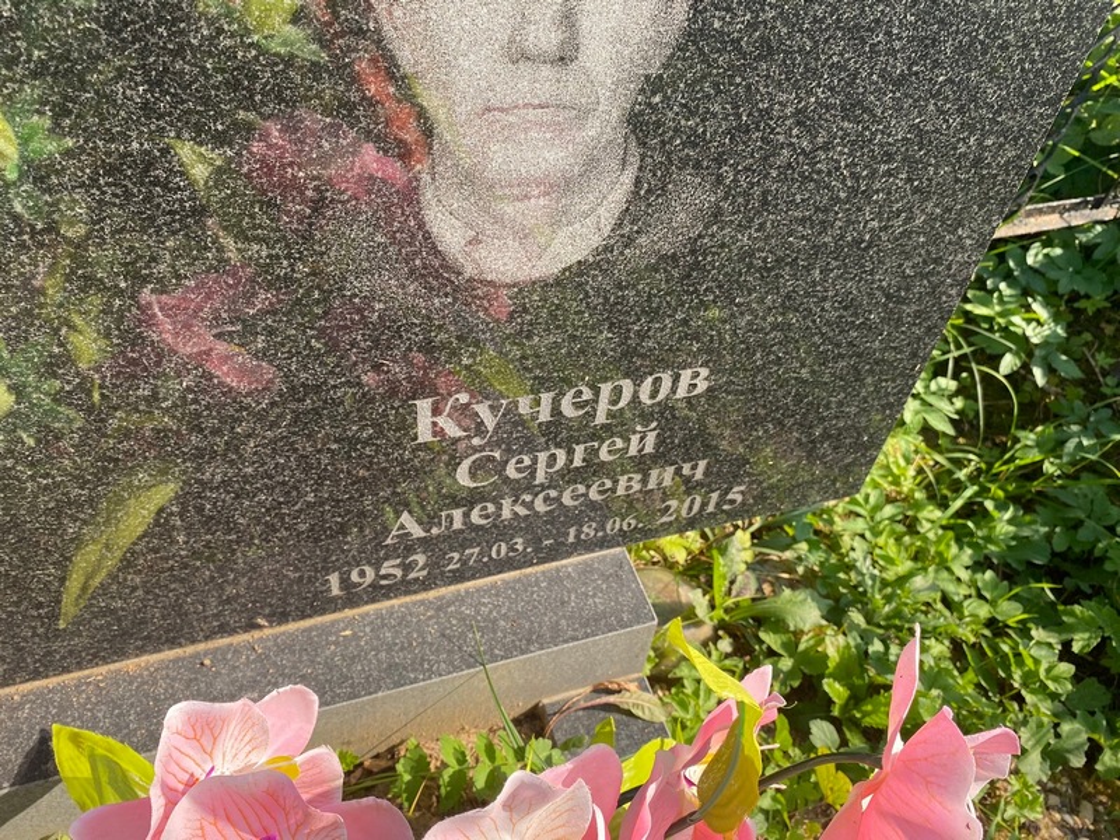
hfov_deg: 67.3
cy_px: 420
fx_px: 841
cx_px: 560
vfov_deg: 53.1
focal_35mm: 26
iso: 32
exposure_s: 1/757
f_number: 1.8
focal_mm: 4.25
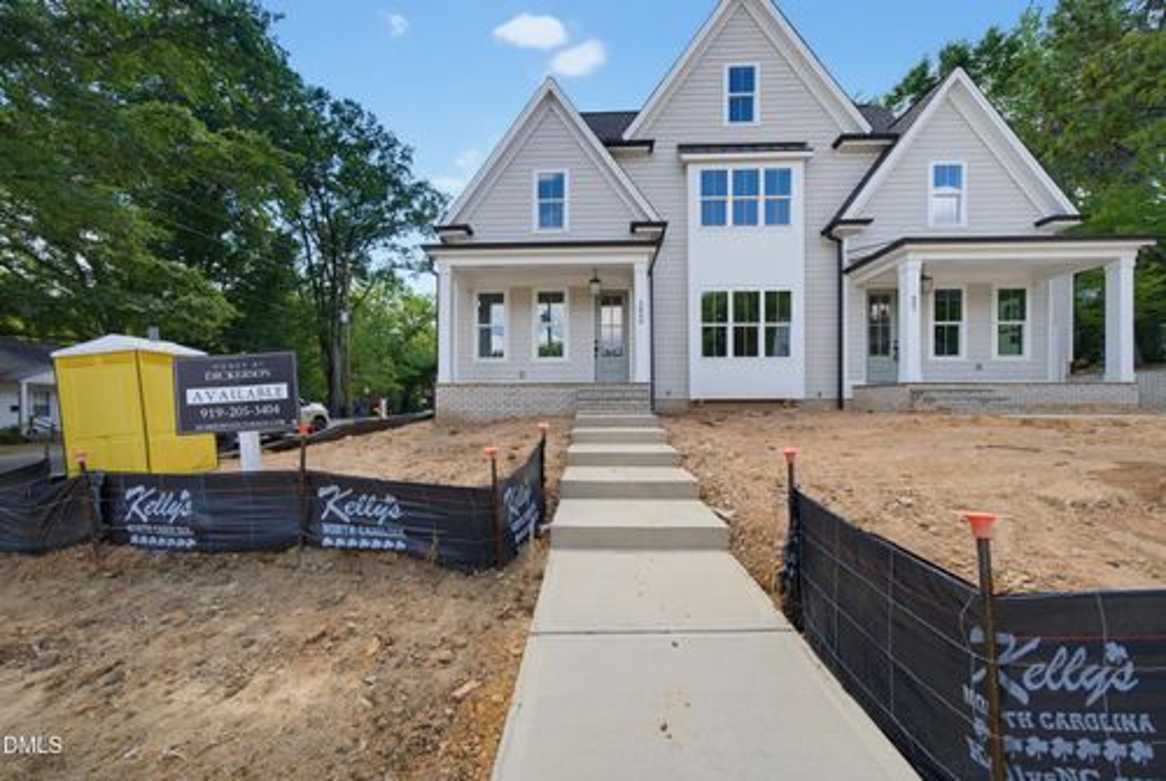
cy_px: 390
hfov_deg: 112.5
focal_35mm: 12
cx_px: 583
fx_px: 389
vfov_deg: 90.2
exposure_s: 1/30
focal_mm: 12
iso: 100
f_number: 7.1
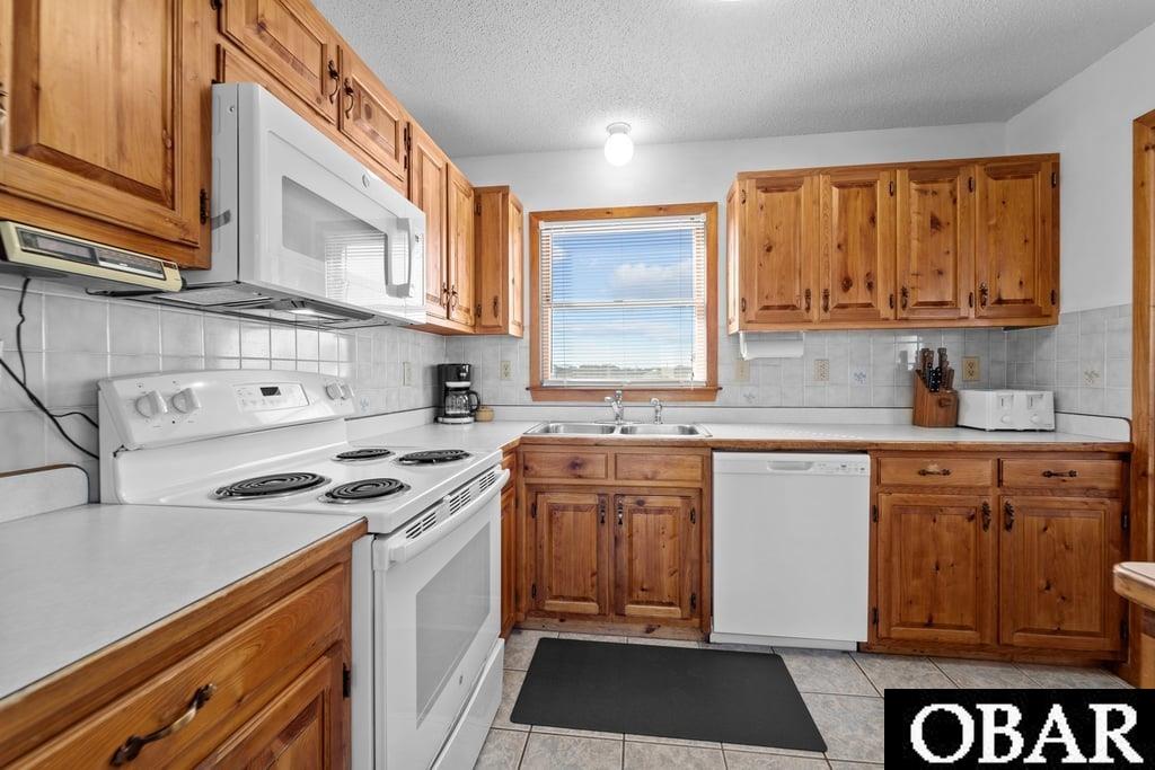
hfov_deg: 104.2
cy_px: 385
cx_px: 578
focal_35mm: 14
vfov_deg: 81.2
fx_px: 449
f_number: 8
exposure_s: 1/6
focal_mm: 14
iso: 100
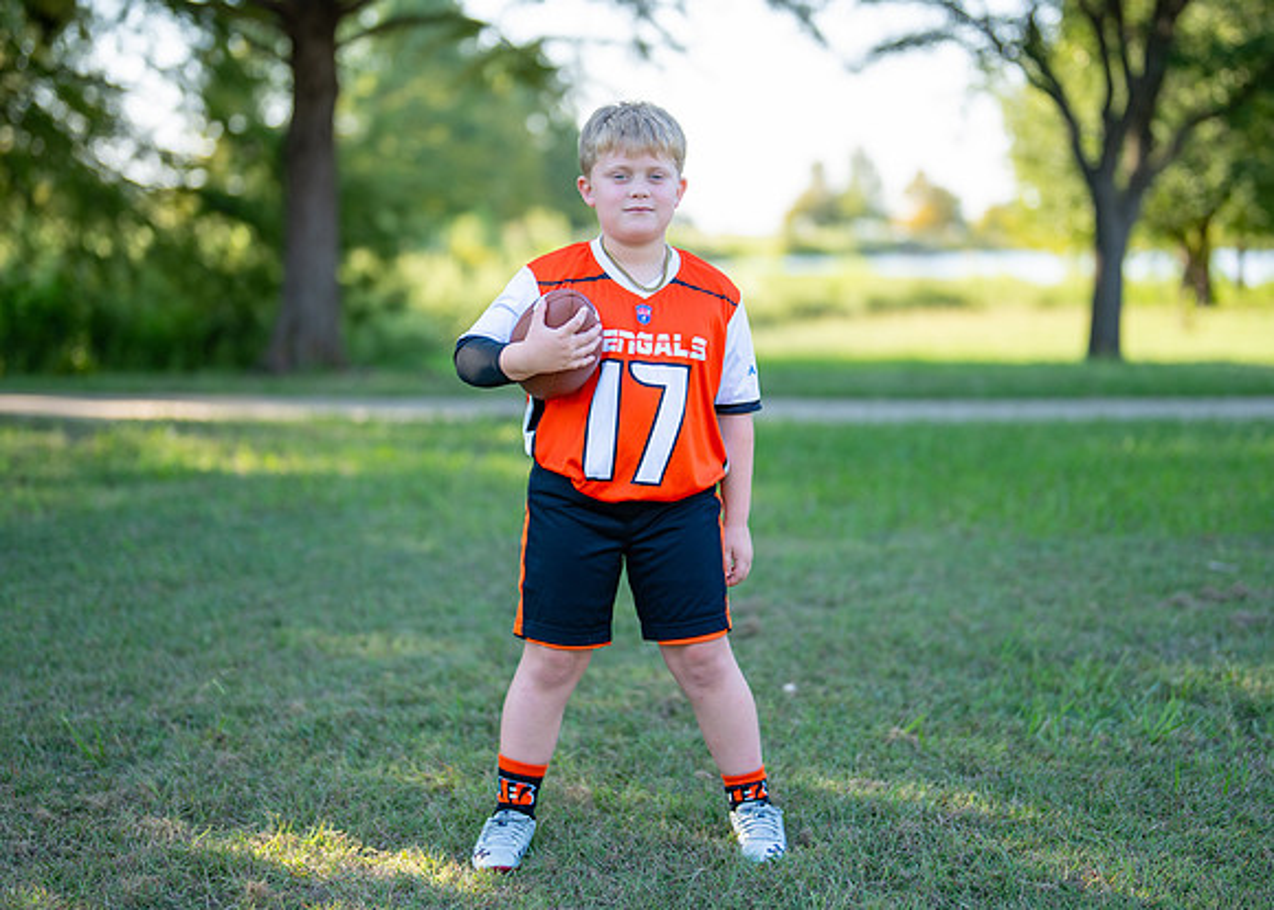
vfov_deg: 22.7
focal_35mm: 62
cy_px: 418
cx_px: 655
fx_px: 2261
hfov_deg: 31.5
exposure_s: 1/1250
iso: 100
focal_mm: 50
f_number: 1.2
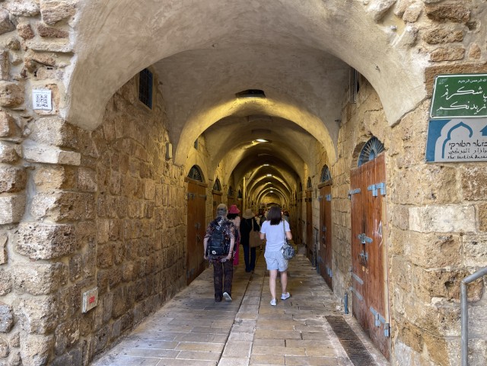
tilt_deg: +1.9
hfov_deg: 69.4
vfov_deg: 54.9
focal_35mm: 25
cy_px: 183
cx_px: 244
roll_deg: +0.0
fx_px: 352
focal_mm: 5.1
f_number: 1.6
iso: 80
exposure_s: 1/121
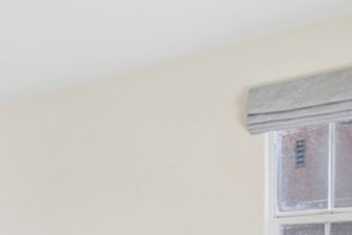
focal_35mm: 58
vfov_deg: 21.6
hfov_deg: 27.0
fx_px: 567
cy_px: 286
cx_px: -142
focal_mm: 16
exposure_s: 1/50
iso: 200
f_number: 9
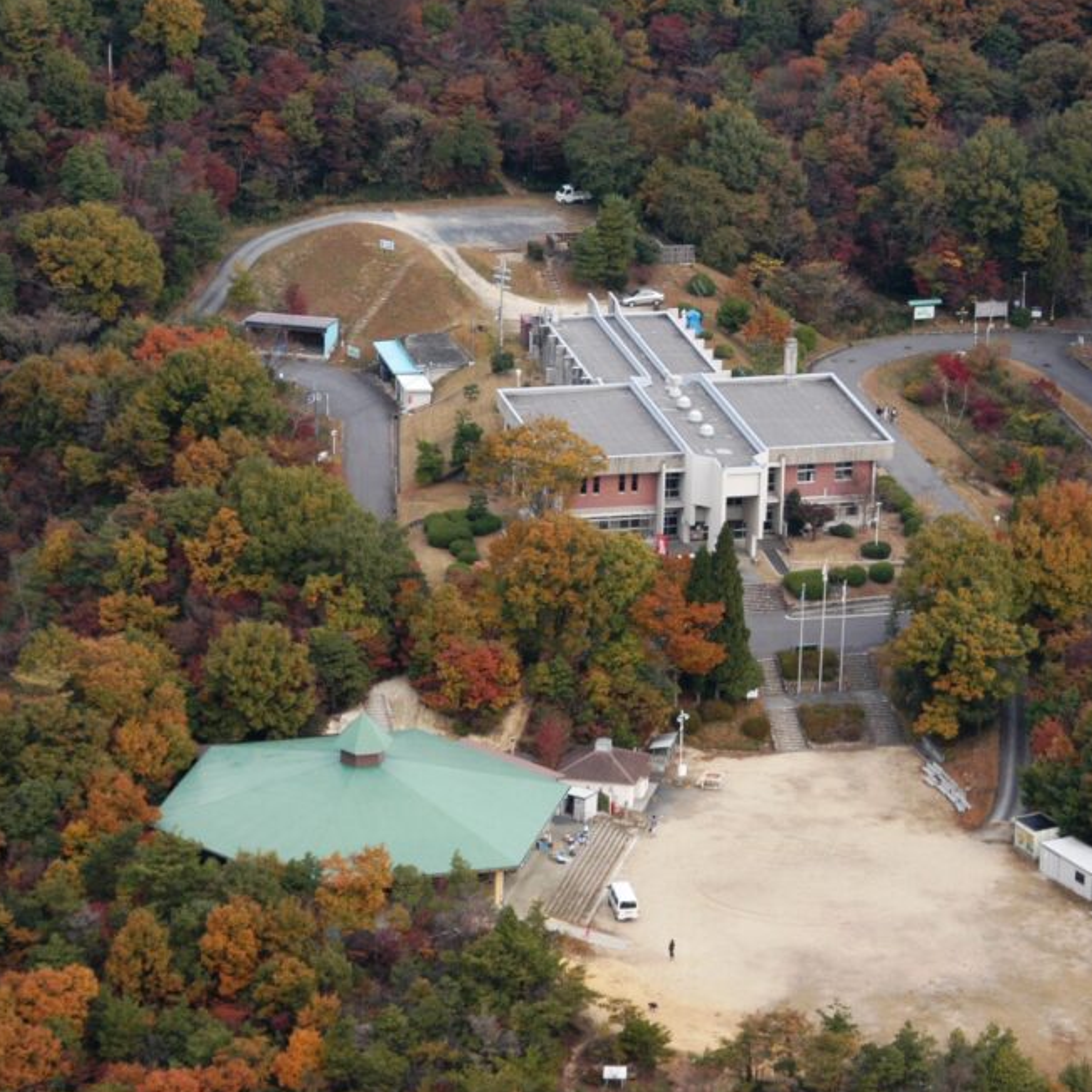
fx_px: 5568
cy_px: 528
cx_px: 717
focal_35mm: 156
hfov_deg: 11.2
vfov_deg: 11.2
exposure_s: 1/250
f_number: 8
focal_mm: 78
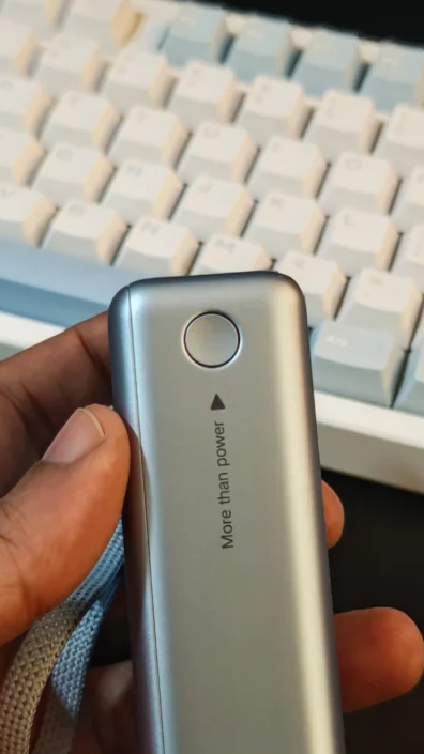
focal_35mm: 76
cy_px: 374
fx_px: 1521
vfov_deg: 27.9
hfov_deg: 15.9
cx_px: 184
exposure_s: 1/50
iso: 160
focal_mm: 6.83
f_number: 1.4
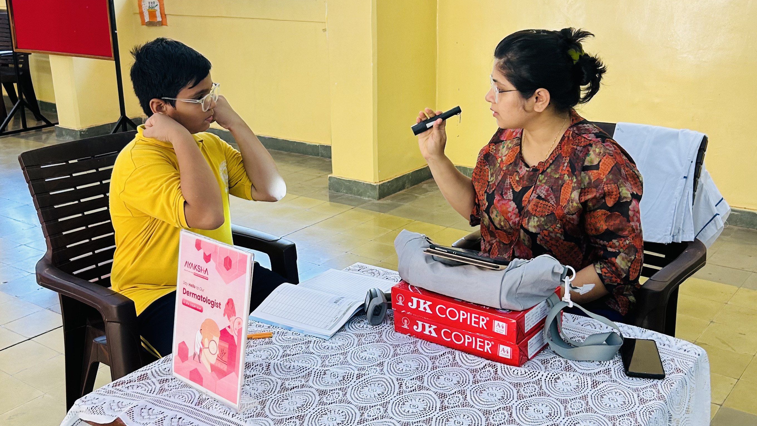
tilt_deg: -17.4
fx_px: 843
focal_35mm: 42
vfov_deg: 28.4
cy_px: 219
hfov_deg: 48.3
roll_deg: +1.1
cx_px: 368
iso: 80
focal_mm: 5.7
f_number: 1.5
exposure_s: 1/100
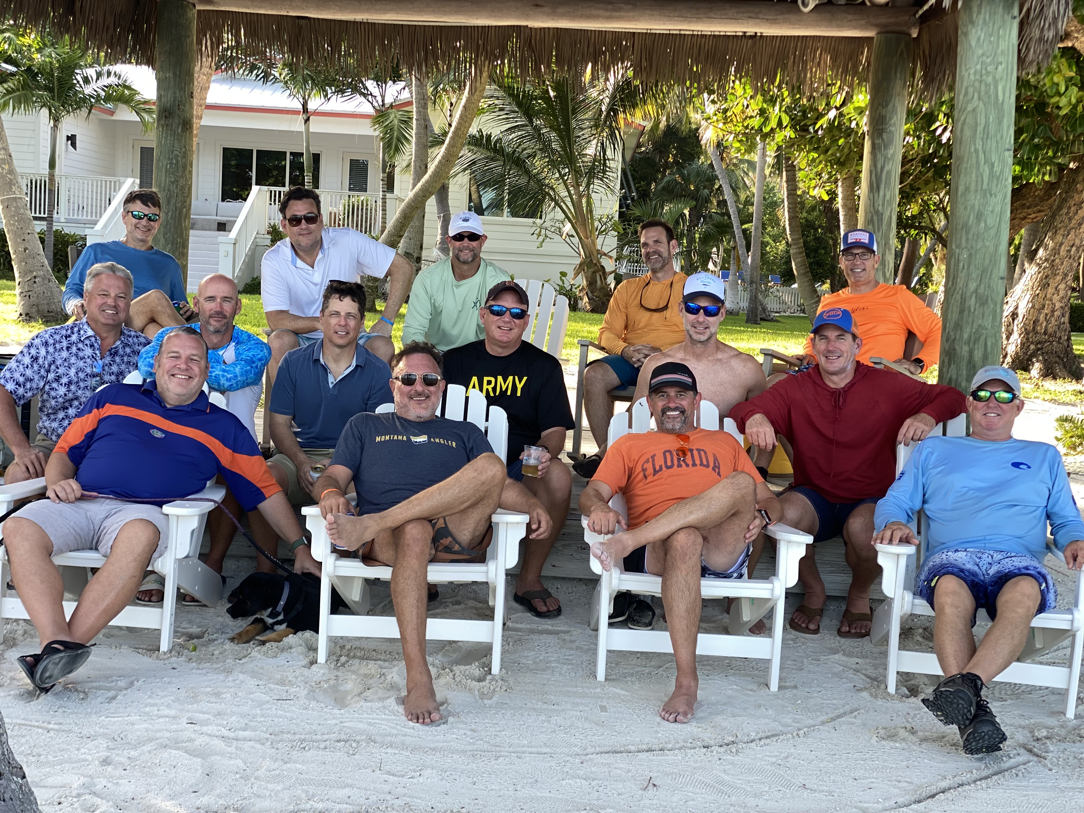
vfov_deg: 28.0
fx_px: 1628
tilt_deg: -4.4
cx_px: 542
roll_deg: -3.7
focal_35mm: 52
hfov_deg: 36.8
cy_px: 406
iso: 20
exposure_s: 1/100
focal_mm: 6
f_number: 2
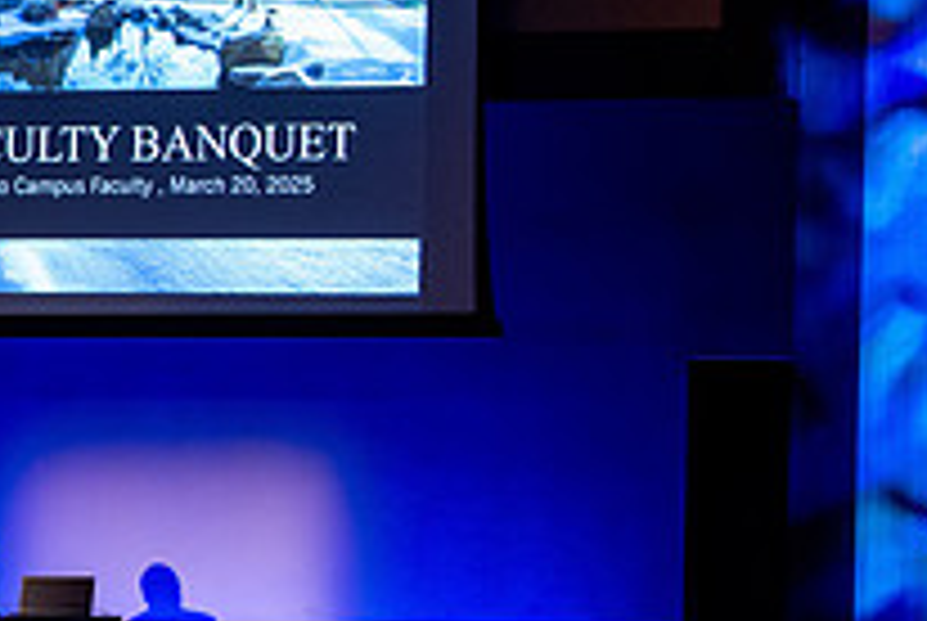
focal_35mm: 197
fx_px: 5080
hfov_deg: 10.4
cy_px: 713
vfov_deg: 7.0
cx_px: 346
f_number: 2.8
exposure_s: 1/200
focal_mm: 70
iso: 2500
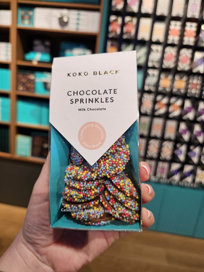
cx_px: 102
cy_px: 136
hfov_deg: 58.9
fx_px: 181
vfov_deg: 73.9
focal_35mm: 23
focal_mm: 6.3
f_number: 1.7
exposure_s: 1/100
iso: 64
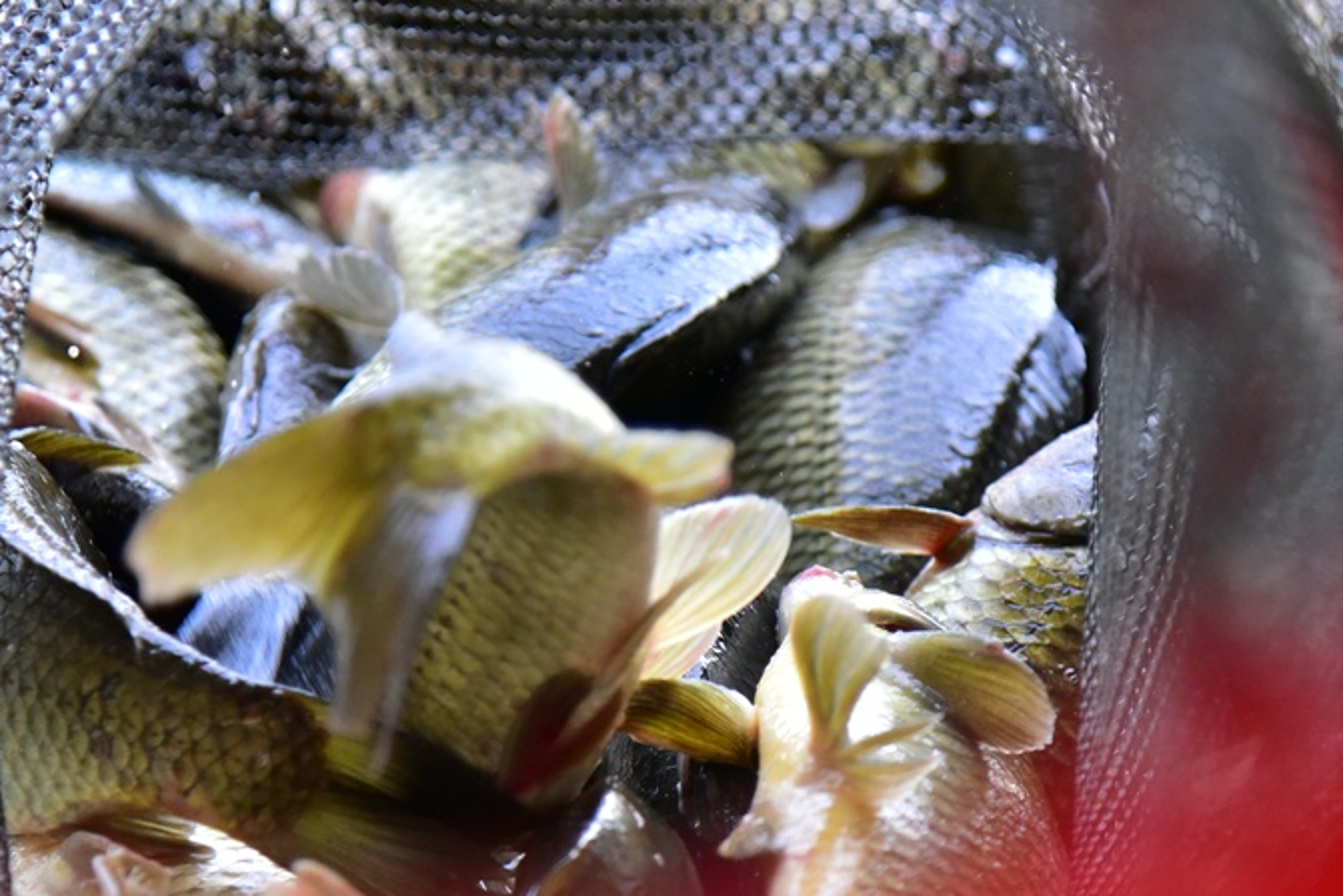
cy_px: 608
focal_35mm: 167
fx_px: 6232
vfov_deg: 8.2
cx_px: 687
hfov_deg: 12.3
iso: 3200
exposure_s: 1/1000
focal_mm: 112
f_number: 4
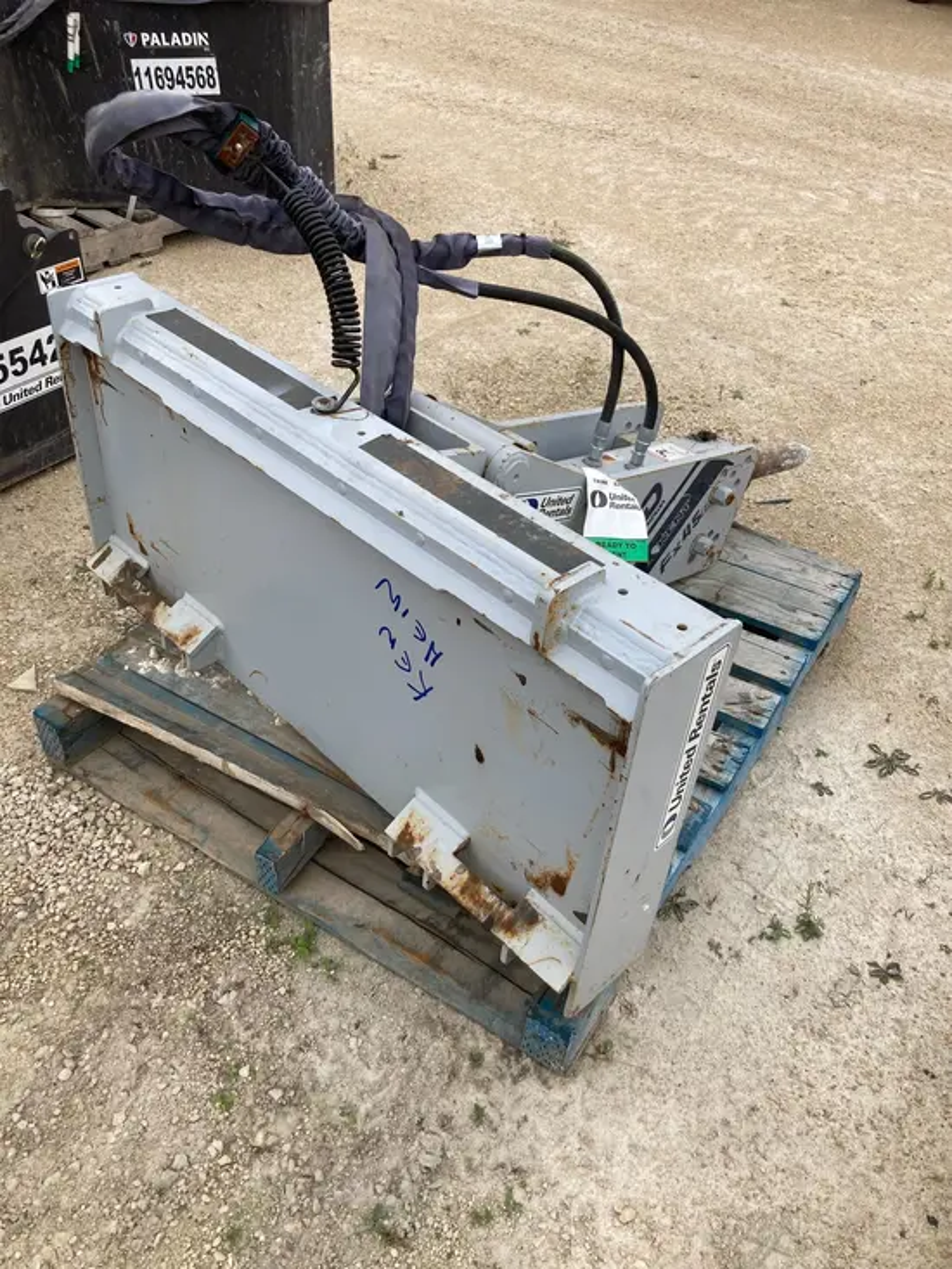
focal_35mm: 28
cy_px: 634
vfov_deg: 63.4
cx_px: 476
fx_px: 1026
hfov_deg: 49.8
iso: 20
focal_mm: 3.99
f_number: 1.8
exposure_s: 1/227
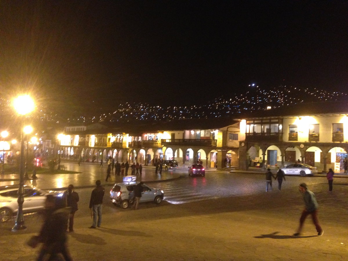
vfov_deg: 42.9
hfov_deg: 55.4
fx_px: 332
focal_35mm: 33
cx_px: 174
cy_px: 130
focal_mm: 4.12
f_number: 2.4
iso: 640
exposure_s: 1/15
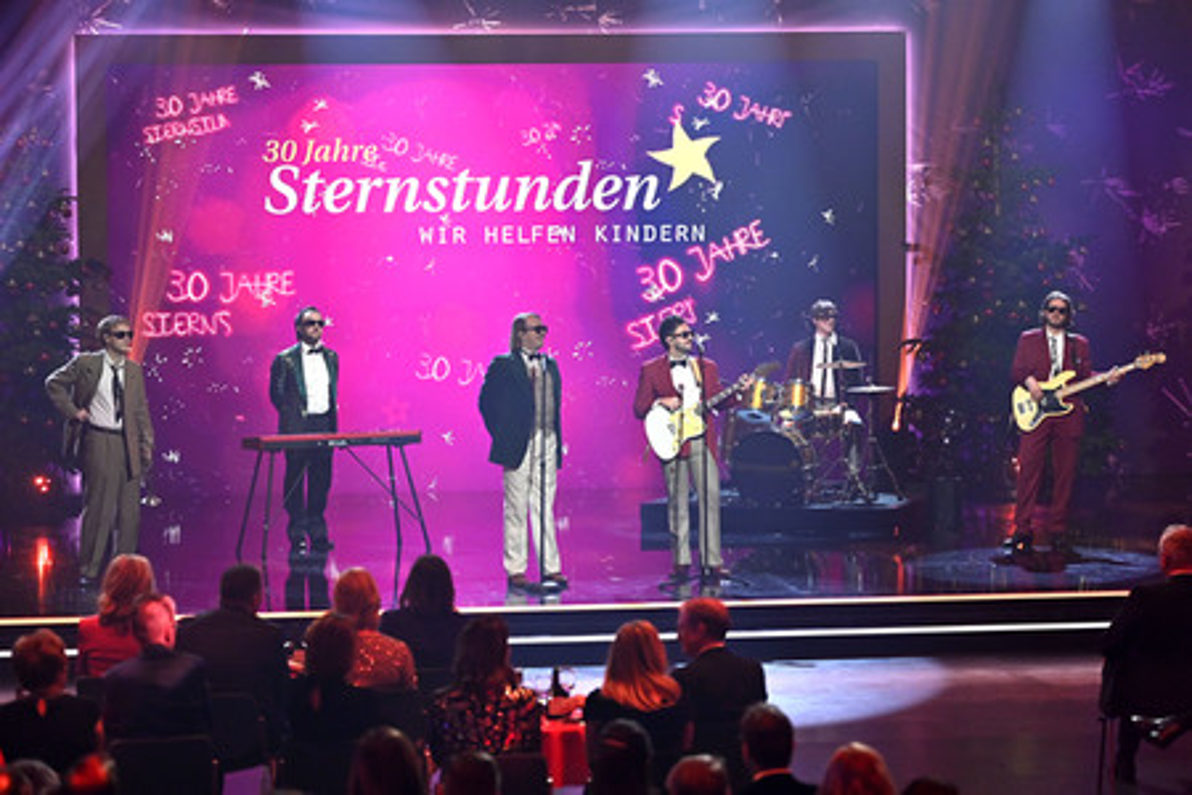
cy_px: 398
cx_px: 596
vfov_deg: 14.0
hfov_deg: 20.8
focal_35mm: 98
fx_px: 3245
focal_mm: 98
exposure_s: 1/500
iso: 2000
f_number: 2.8
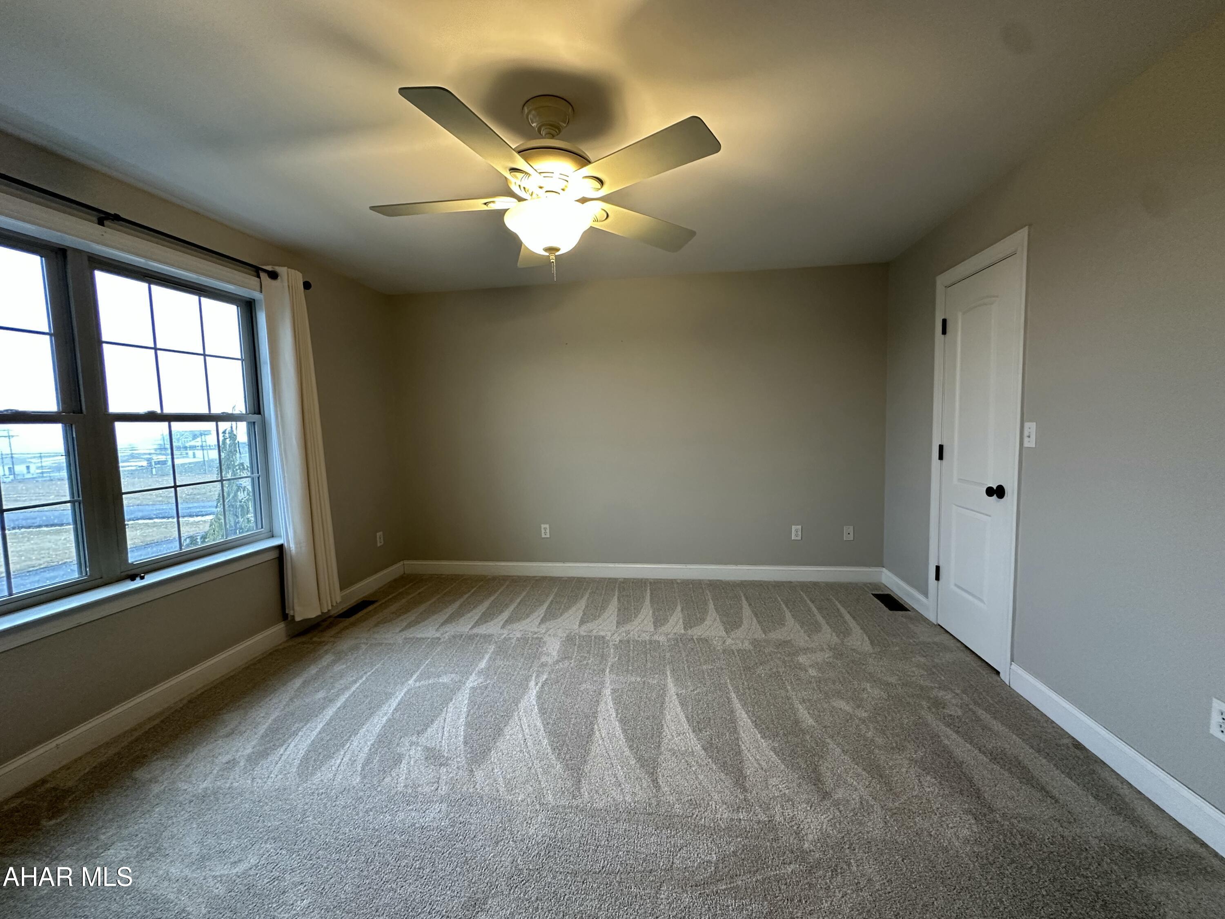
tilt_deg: -4.0
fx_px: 495
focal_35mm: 14
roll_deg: +1.1
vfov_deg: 85.7
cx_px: 612
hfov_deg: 102.1
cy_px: 460
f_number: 2.2
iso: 250
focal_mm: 2.22
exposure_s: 1/120
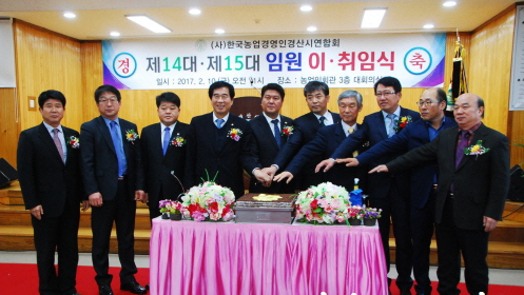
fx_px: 528
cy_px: 158
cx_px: 261
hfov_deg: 52.8
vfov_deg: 31.2
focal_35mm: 38
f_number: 6.3
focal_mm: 24
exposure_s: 1/50
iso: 1250
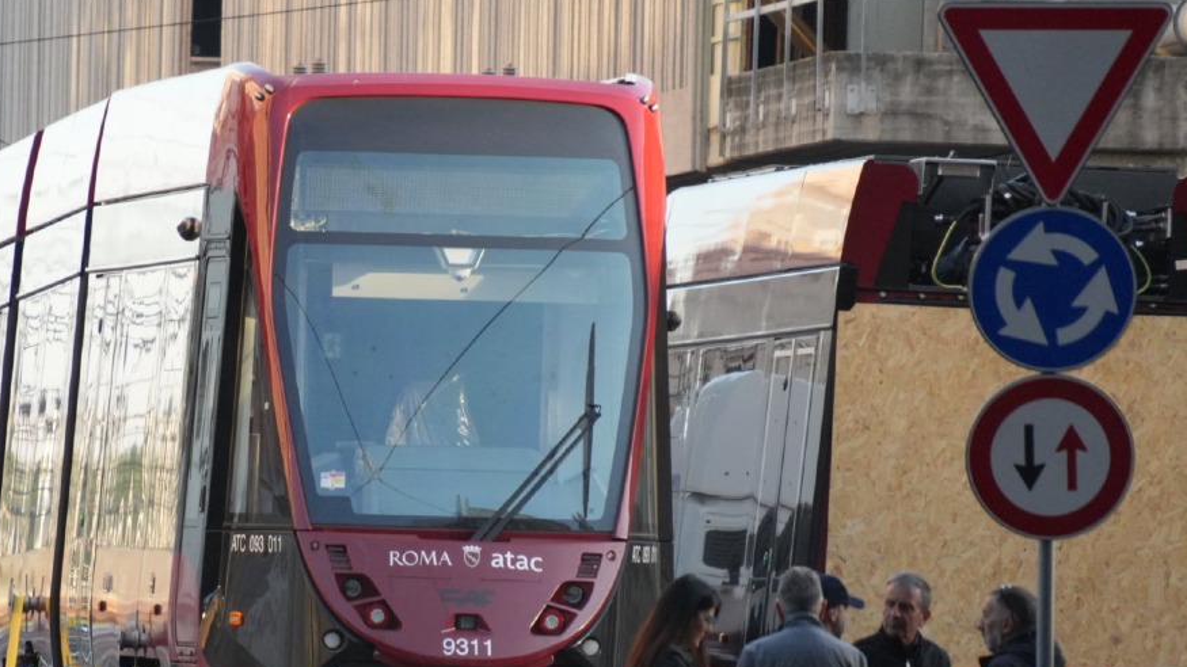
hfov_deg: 3.3
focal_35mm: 647
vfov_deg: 1.9
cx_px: 384
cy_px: 427
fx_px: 20362
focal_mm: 300
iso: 2000
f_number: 6.3
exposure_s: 1/500
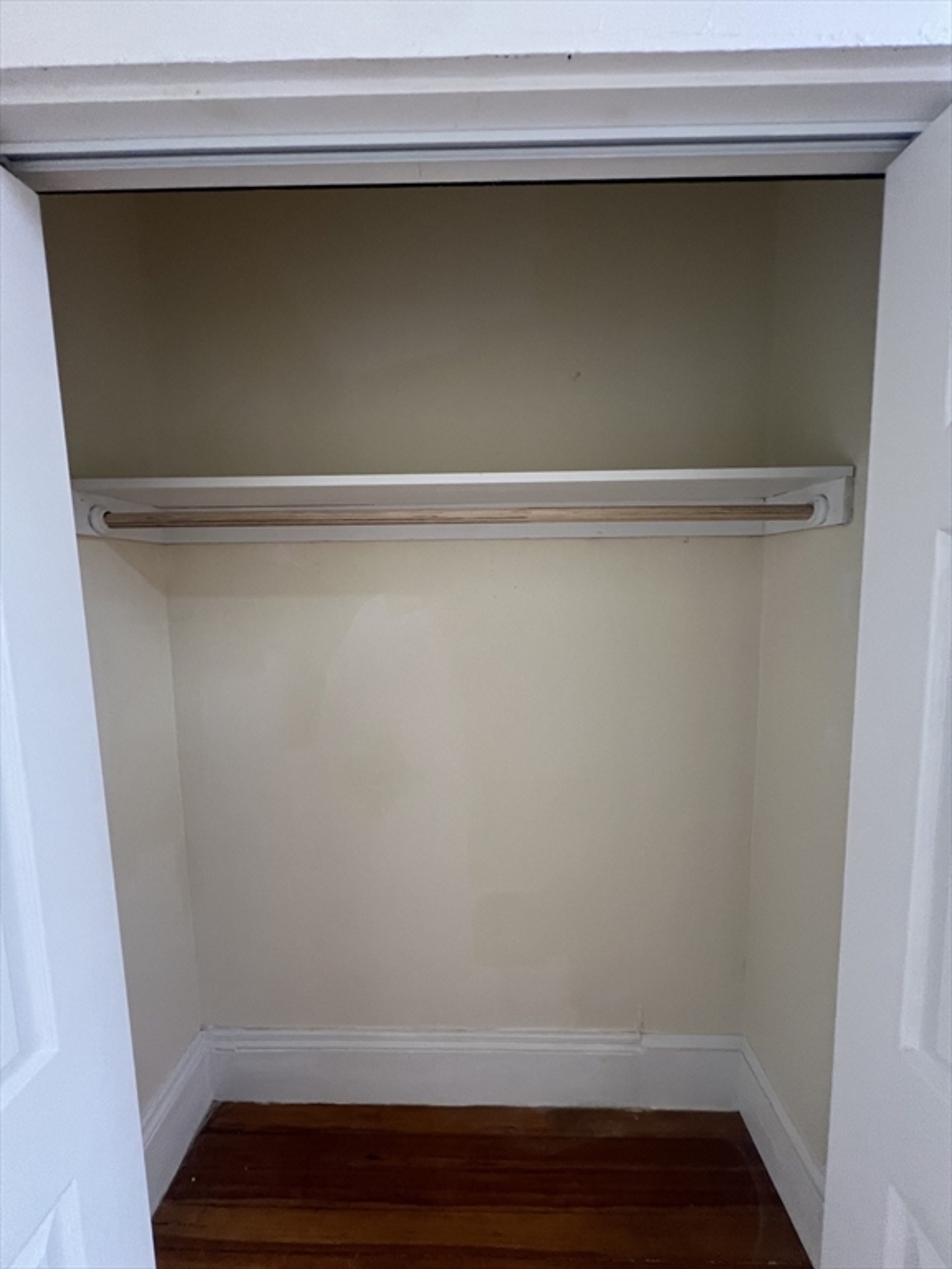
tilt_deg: -6.5
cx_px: 476
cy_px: 634
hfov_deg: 89.9
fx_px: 477
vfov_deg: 106.2
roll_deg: +0.8
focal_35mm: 13
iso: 160
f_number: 1.8
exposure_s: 1/60
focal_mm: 1.57
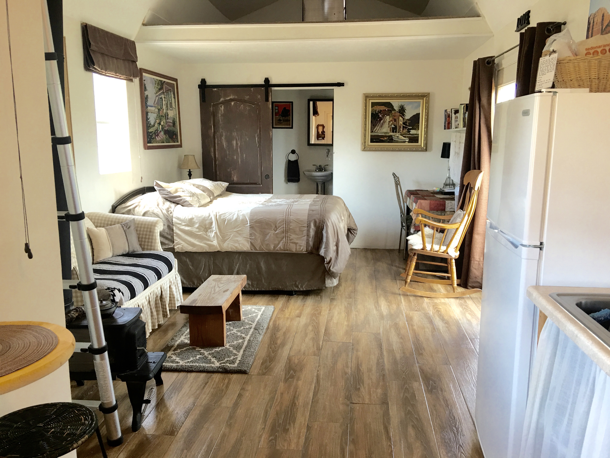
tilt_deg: -7.8
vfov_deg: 48.2
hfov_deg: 61.7
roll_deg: -0.2
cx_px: 305
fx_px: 511
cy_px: 229
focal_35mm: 29
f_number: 2.2
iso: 25
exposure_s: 1/15
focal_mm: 4.15
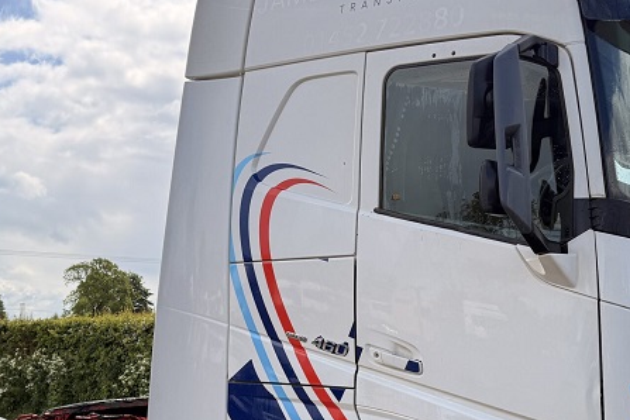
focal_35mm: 50
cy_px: 290
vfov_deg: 26.8
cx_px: 351
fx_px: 875
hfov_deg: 39.5
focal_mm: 6.76
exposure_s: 1/2611
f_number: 1.78
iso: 100
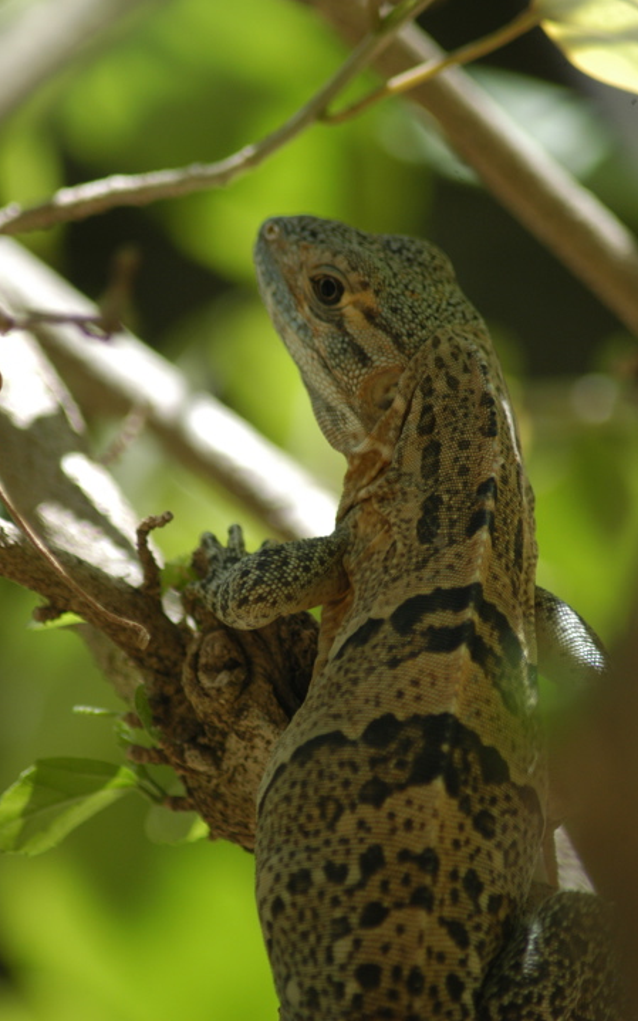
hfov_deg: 2.9
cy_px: 510
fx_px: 12805
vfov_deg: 4.6
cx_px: 307
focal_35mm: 460
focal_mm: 300
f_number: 5.6
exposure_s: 1/500
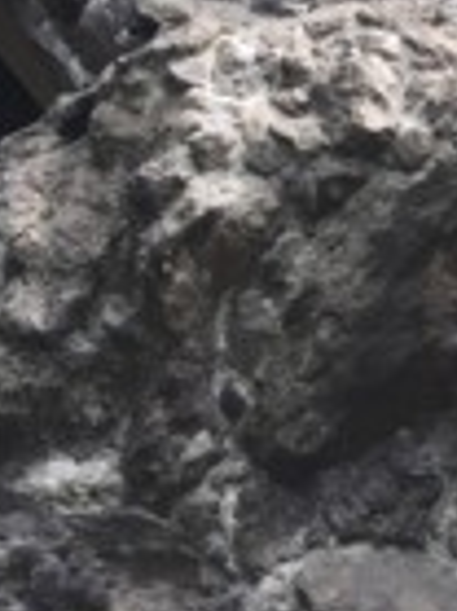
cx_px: 602
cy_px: 44
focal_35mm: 94
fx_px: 1657
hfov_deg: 15.0
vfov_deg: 20.4
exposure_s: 1/194
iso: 32
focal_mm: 4.15
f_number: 2.2
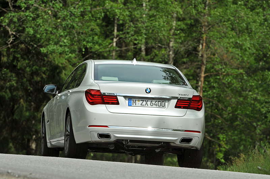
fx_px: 2247
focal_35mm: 300
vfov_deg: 4.6
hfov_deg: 6.9
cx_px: 135
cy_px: 90
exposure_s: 1/500
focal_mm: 200
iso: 200
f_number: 6.7
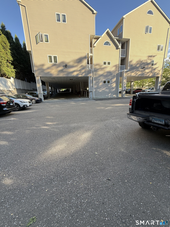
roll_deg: +1.7
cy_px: 114
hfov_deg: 85.7
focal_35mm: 14
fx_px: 92
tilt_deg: -13.0
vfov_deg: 102.1
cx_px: 85
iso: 64
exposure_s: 1/208
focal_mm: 2.22
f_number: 2.2
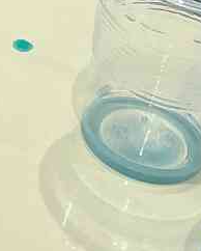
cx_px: -283
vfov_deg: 11.9
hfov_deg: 8.9
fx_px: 1159
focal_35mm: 156
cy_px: -107
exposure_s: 1/120
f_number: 1.8
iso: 64
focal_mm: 3
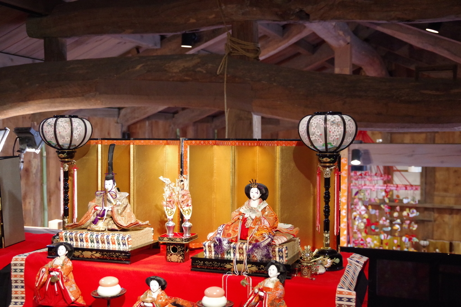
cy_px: 154
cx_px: 230
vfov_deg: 29.0
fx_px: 596
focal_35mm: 46
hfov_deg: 42.3
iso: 3200
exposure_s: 1/50
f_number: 4.5
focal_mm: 31
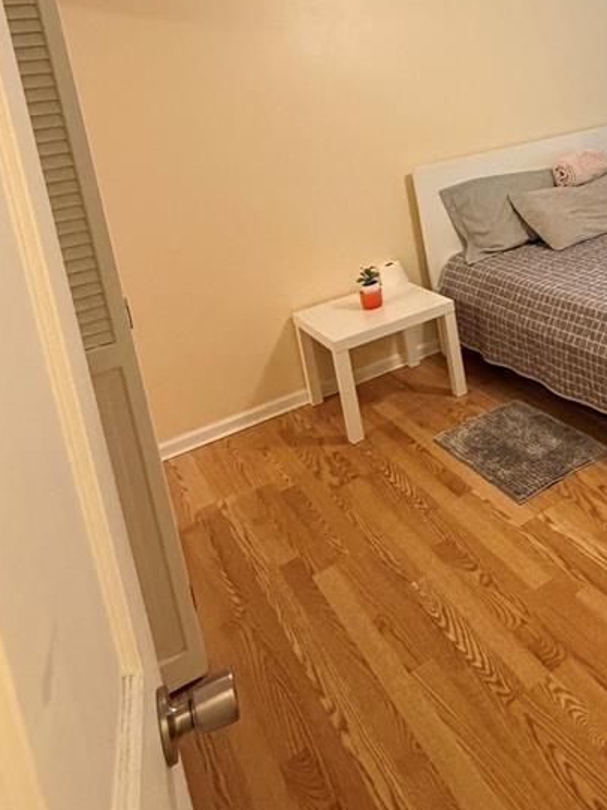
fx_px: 725
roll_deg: +7.0
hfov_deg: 40.8
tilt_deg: -9.2
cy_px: 163
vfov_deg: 54.4
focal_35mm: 31
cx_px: 579
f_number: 2.2
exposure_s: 1/60
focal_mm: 2.22
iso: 640
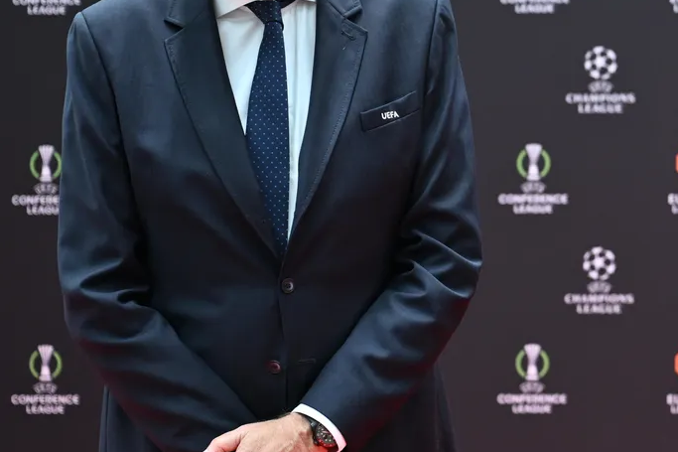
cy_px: 181
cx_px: 692
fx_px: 3125
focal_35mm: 166
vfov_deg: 8.3
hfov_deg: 12.2
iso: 1000
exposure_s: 1/400
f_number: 3.2
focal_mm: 70
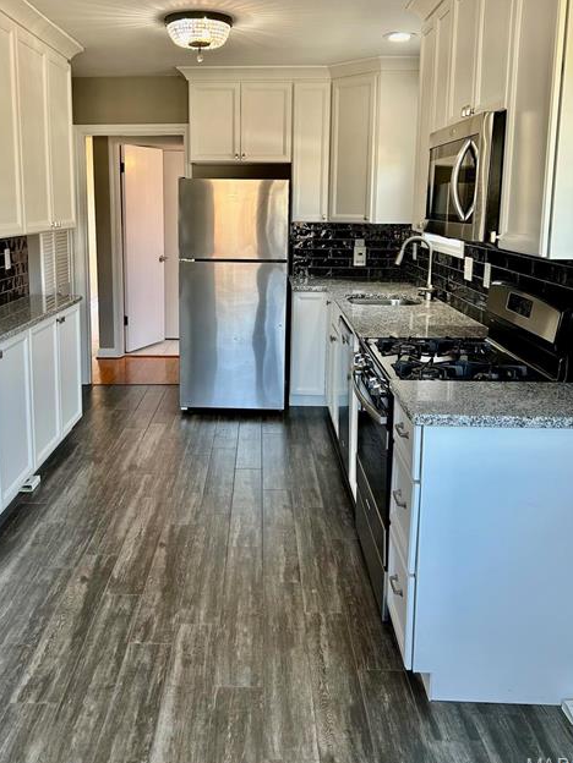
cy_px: 312
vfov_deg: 56.5
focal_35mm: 32
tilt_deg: -9.0
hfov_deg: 44.0
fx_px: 706
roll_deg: -0.5
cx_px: 244
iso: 80
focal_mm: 5.7
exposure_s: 1/120
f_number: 1.5
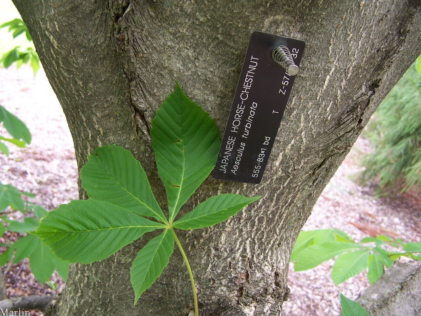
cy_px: 158
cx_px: 210
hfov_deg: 49.0
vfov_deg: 37.7
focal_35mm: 38
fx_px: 462
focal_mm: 6.3
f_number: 2.8
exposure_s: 1/60
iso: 80
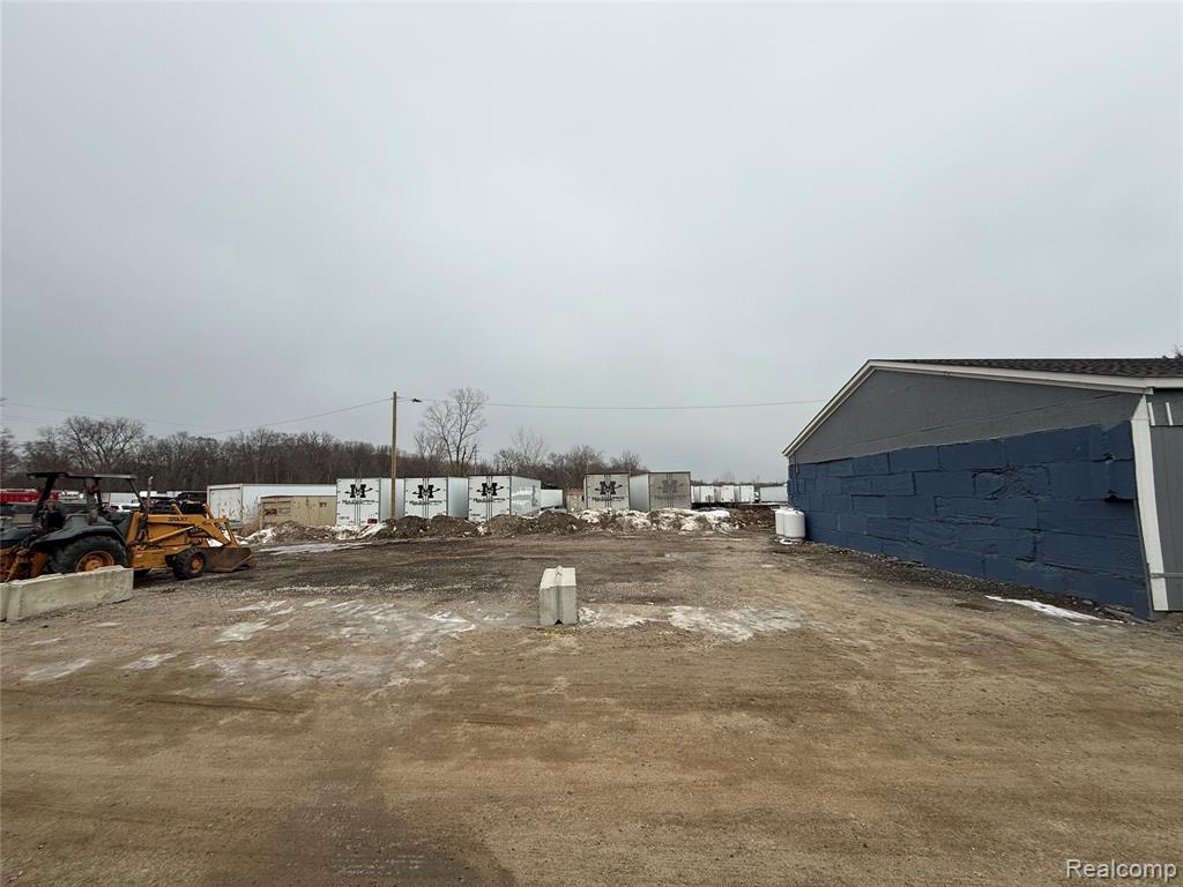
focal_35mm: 14
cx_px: 592
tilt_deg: +6.6
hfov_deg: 102.1
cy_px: 444
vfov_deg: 85.7
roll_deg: +0.3
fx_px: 478
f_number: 2.2
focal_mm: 2.22
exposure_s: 1/970
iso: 50
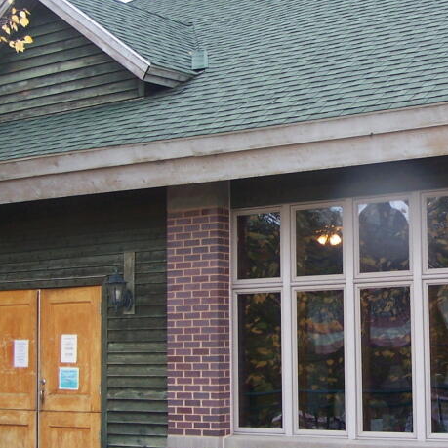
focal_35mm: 75
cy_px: 205
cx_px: 406
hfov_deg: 22.5
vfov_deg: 23.1
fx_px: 1098
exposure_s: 1/80
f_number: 2.8
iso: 80
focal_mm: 6.3
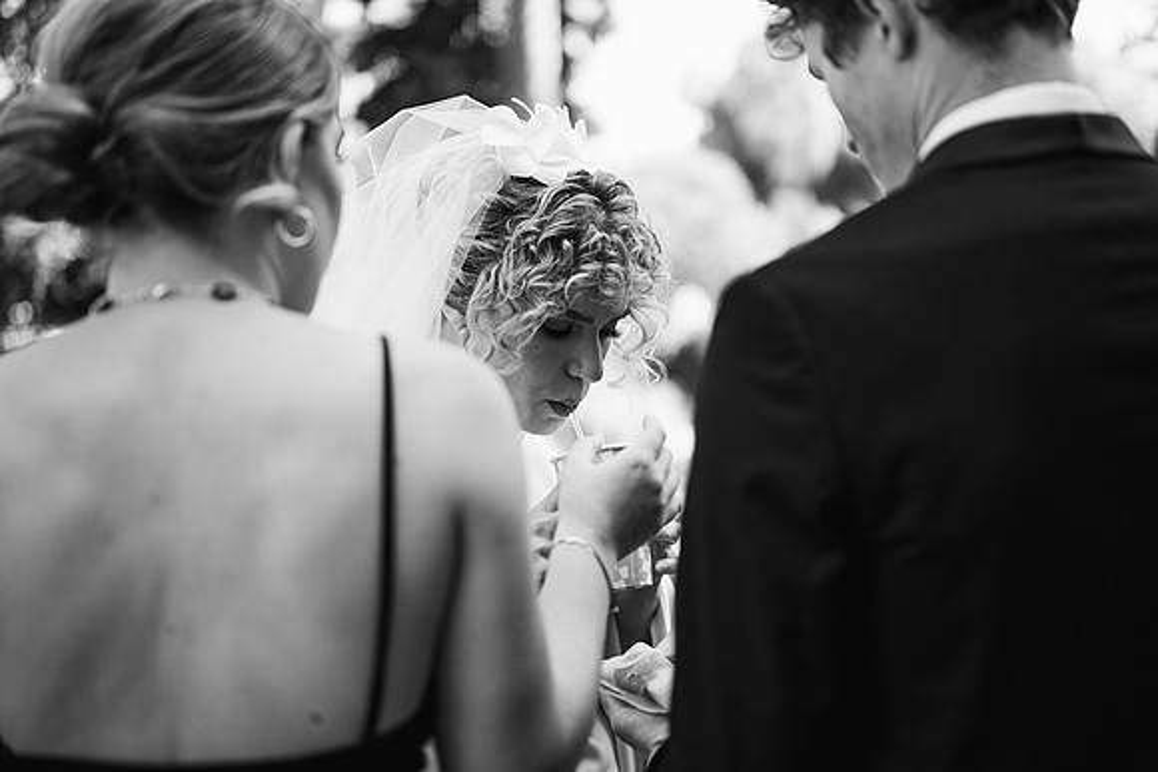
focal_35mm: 50
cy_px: 386
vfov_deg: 27.0
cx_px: 579
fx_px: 1609
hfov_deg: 39.6
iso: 64
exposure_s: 1/1000
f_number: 1.8
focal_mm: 50
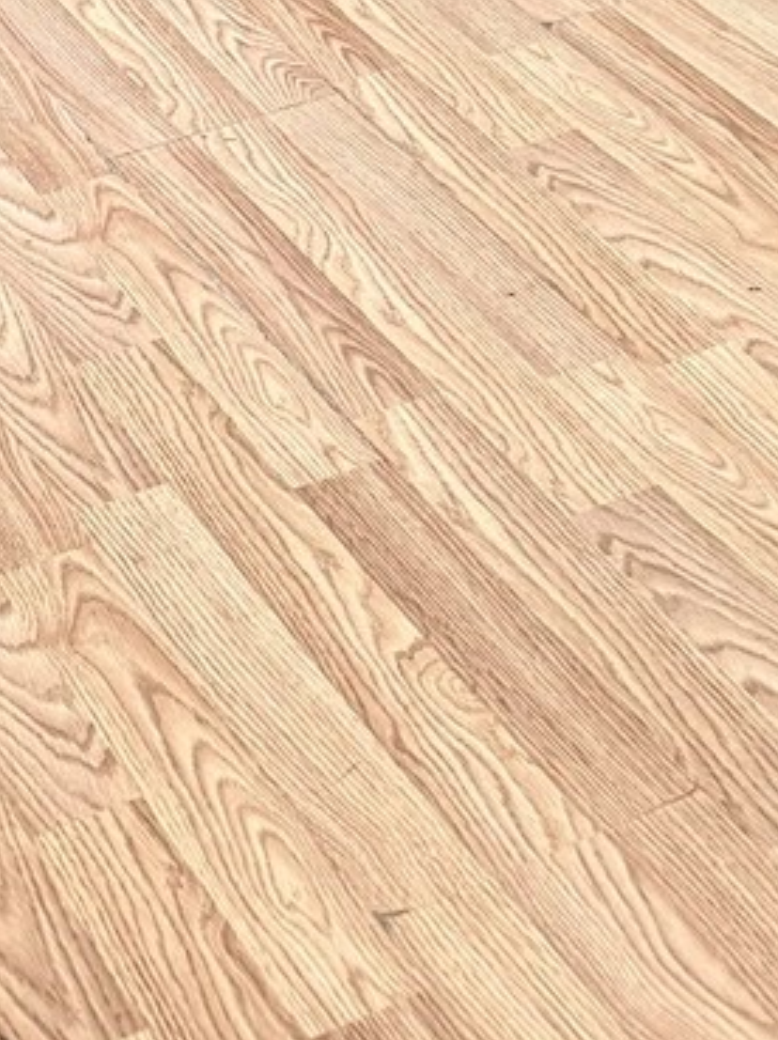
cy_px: -1009
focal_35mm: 100
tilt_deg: -7.8
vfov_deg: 15.7
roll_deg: +0.5
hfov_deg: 14.7
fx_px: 3002
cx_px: 265
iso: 400
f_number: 1.78
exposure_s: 1/120
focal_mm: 6.76
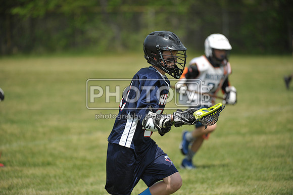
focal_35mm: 240
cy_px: 98
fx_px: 1952
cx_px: 146
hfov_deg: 8.6
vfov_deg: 5.7
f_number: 4
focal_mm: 240
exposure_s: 1/5000
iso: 640
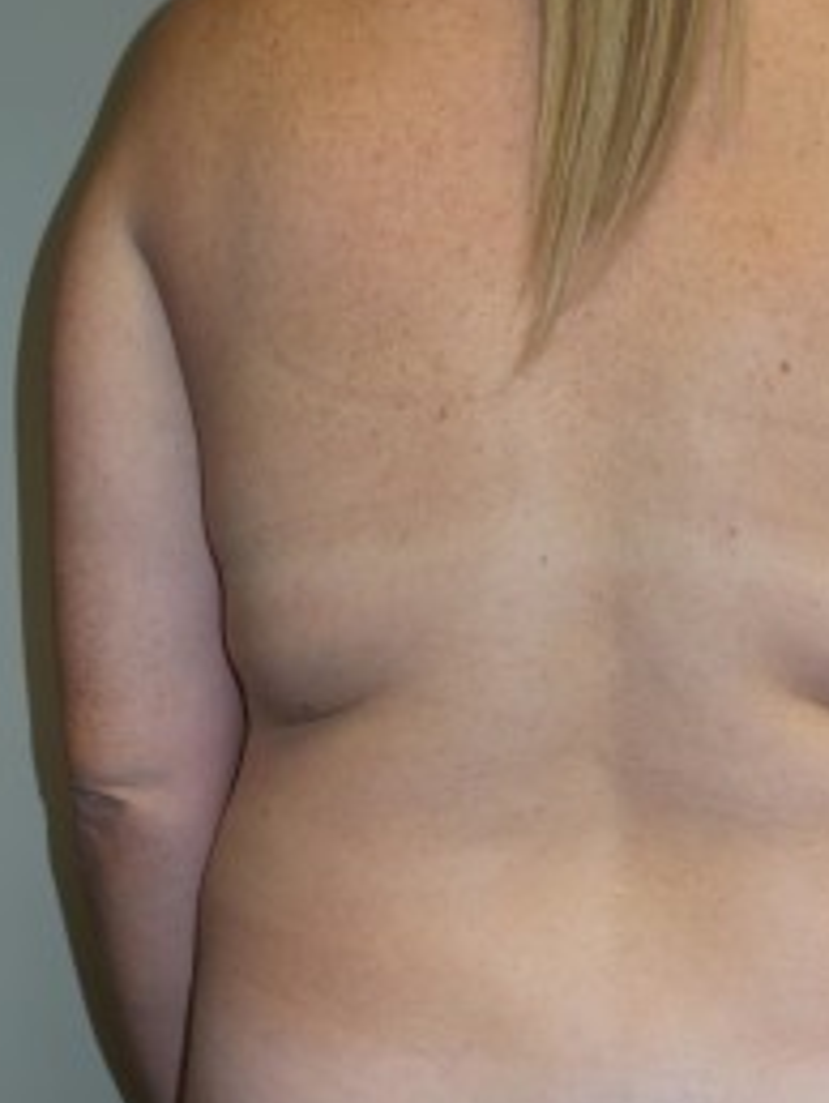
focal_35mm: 65
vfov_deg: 29.5
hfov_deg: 22.4
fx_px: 2072
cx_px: 607
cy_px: 761
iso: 100
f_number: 3.2
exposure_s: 1/40
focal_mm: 7.5
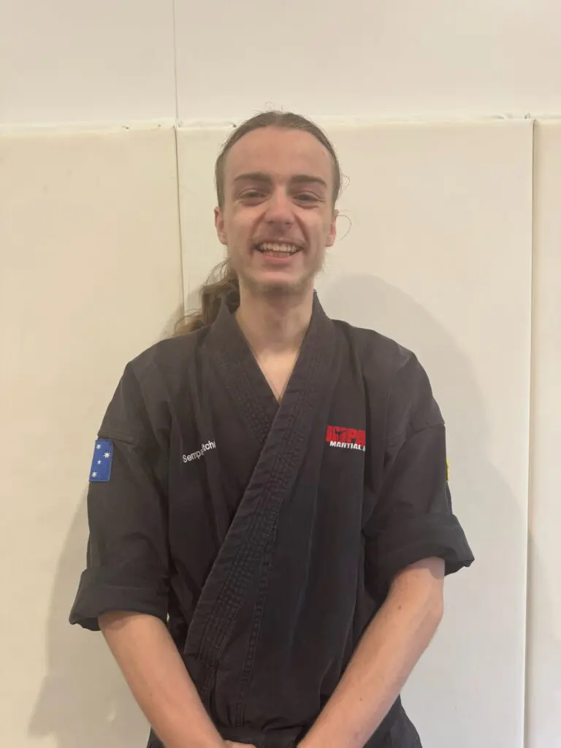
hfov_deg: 56.8
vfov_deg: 71.6
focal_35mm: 24
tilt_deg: -5.4
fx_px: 519
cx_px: 280
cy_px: 374
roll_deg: +1.4
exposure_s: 1/50
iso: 125
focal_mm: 6.76
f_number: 1.78
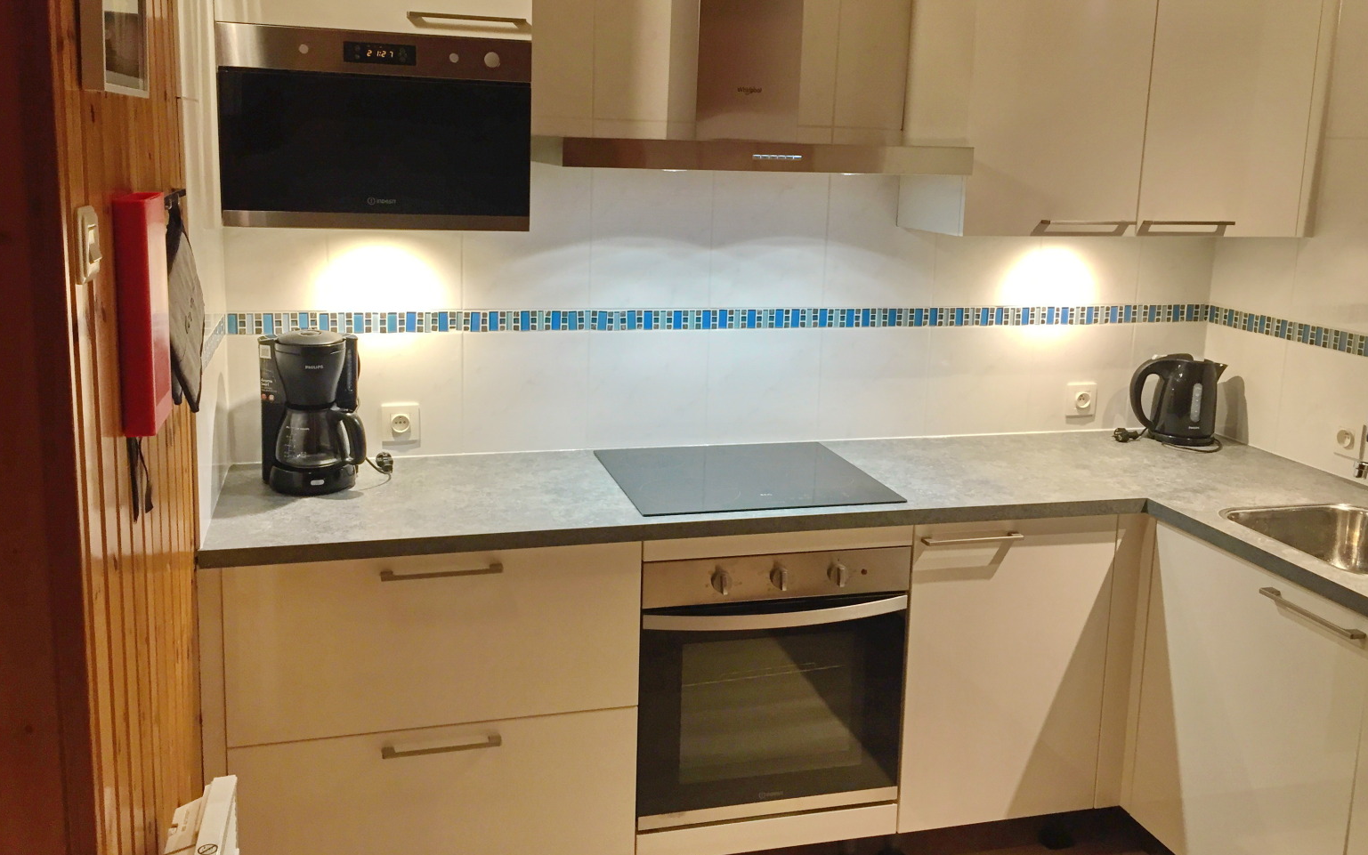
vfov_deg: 39.3
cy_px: 356
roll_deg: -1.6
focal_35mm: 32
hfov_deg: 59.6
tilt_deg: -9.7
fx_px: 1193
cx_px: 671
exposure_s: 1/33
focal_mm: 4.15
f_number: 2.2
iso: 100
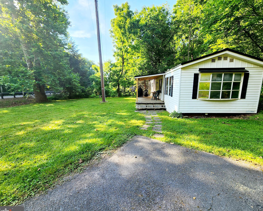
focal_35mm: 14
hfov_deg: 100.7
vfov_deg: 88.0
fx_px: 109
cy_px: 109
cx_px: 133
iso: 50
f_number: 2.2
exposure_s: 1/312
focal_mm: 2.2
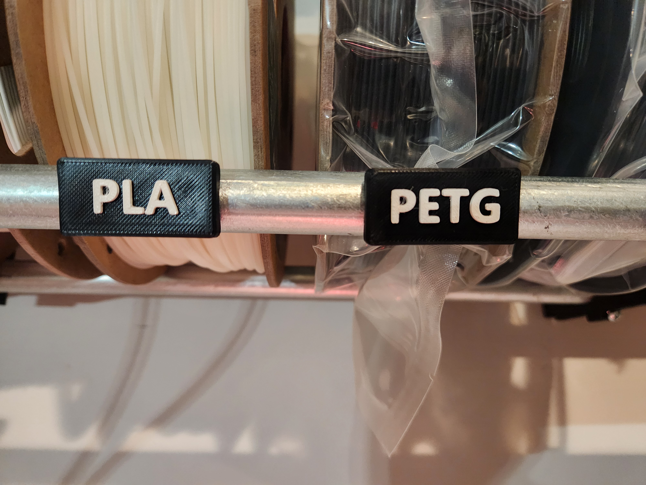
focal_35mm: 23
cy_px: 242
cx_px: 323
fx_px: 429
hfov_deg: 73.9
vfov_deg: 58.9
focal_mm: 5.4
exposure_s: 1/120
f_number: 1.8
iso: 1000
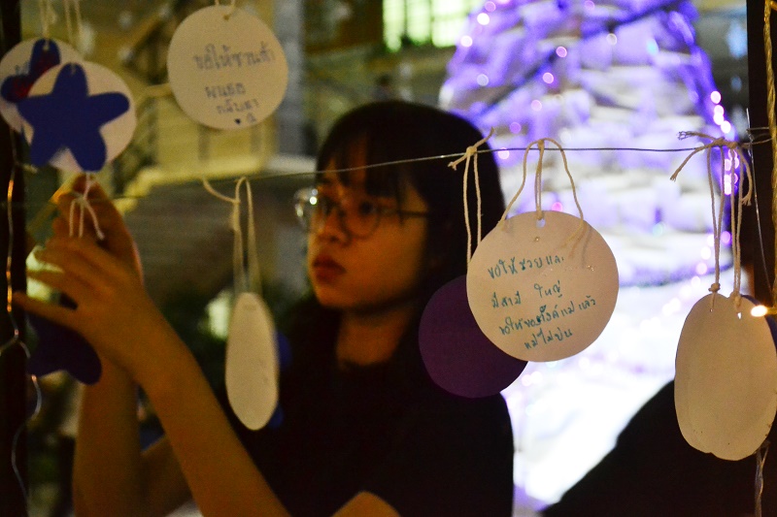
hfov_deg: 29.2
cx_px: 388
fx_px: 1489
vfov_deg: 19.7
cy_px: 258
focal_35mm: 69
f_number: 5.3
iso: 3200
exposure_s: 1/20
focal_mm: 46
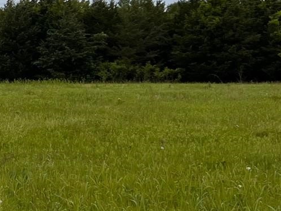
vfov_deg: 13.9
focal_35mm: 105
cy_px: 10
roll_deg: -0.6
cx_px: -166
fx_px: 852
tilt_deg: +4.8
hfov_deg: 16.7
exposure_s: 1/840
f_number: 1.5
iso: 50
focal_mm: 5.7
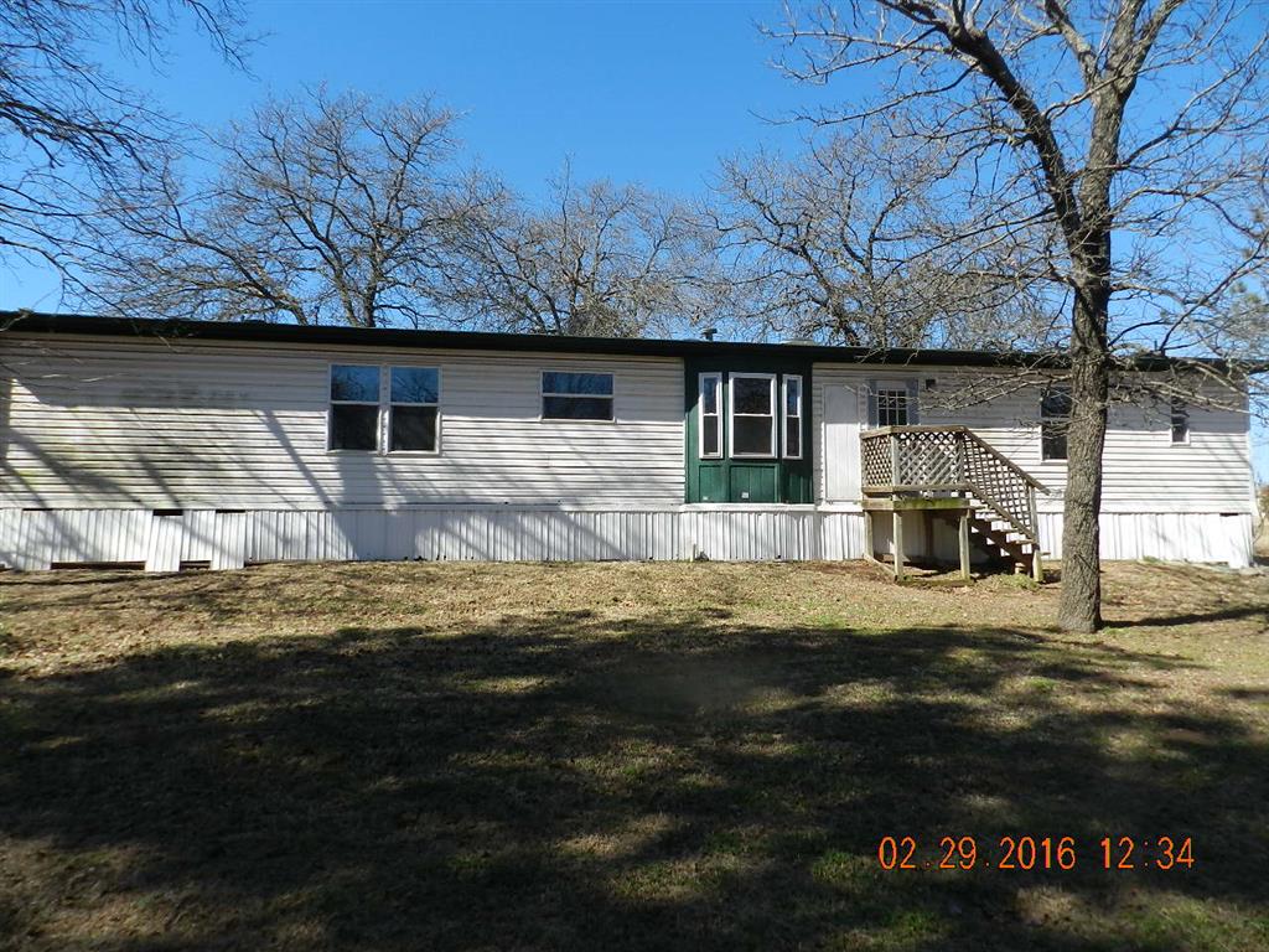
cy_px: 476
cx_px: 634
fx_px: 843
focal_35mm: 23
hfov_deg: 73.9
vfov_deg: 58.9
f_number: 3.4
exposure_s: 1/1250
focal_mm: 4
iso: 160
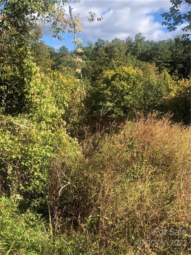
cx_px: 96
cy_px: 128
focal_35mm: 57
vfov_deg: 33.8
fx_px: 419
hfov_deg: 25.7
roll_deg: +1.4
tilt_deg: -3.0
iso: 20
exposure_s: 1/262
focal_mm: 6.6
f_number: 2.8
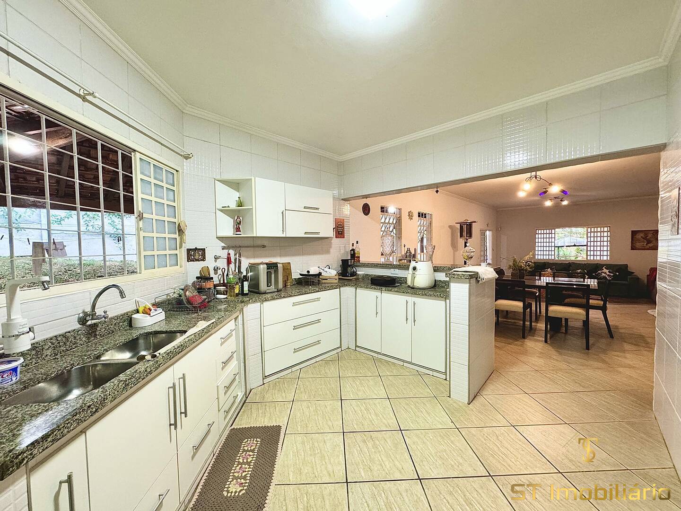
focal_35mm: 14
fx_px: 275
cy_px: 256
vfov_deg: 85.7
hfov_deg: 102.1
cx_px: 340
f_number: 2.2
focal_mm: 2.22
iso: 250
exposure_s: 1/60
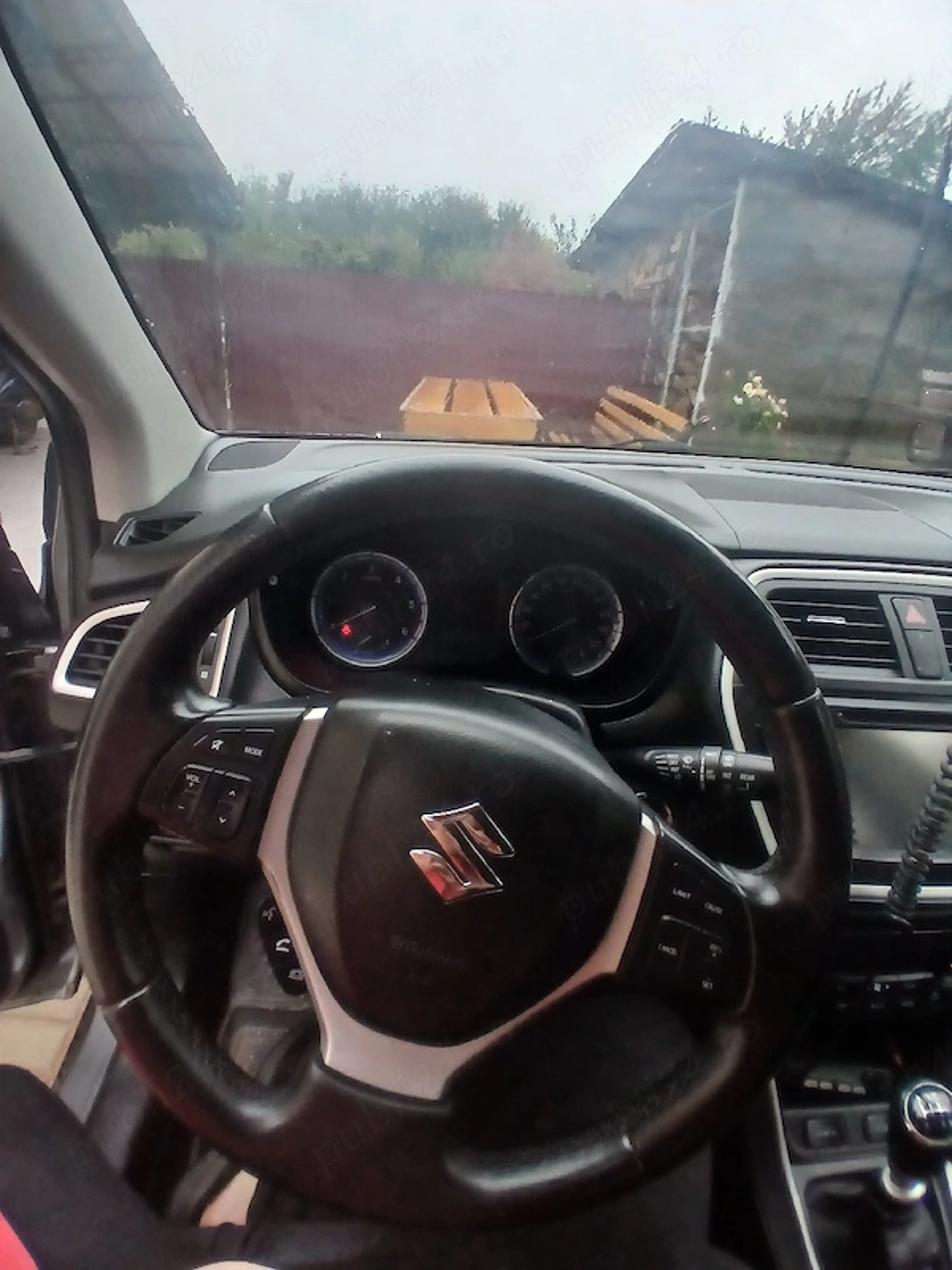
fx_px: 623
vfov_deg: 91.0
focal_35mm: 17
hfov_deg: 74.7
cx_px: 476
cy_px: 635
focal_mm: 1.4
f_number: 2.2
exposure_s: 1/50
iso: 125
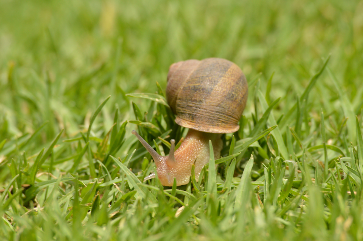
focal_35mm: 300
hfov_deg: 6.9
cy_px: 120
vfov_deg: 4.6
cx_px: 182
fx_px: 3022
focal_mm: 200
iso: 200
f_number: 13
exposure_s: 1/160
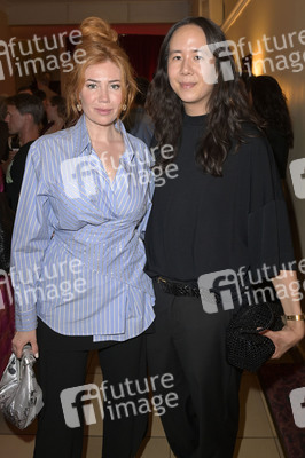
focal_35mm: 28
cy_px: 229
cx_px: 152
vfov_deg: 65.5
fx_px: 356
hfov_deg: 46.3
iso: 1000
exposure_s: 1/60
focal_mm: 28
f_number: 5.6
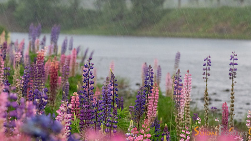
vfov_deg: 8.1
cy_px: 27
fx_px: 991
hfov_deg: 14.4
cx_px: 132
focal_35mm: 149
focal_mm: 100
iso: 3600
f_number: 5.6
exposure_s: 1/125
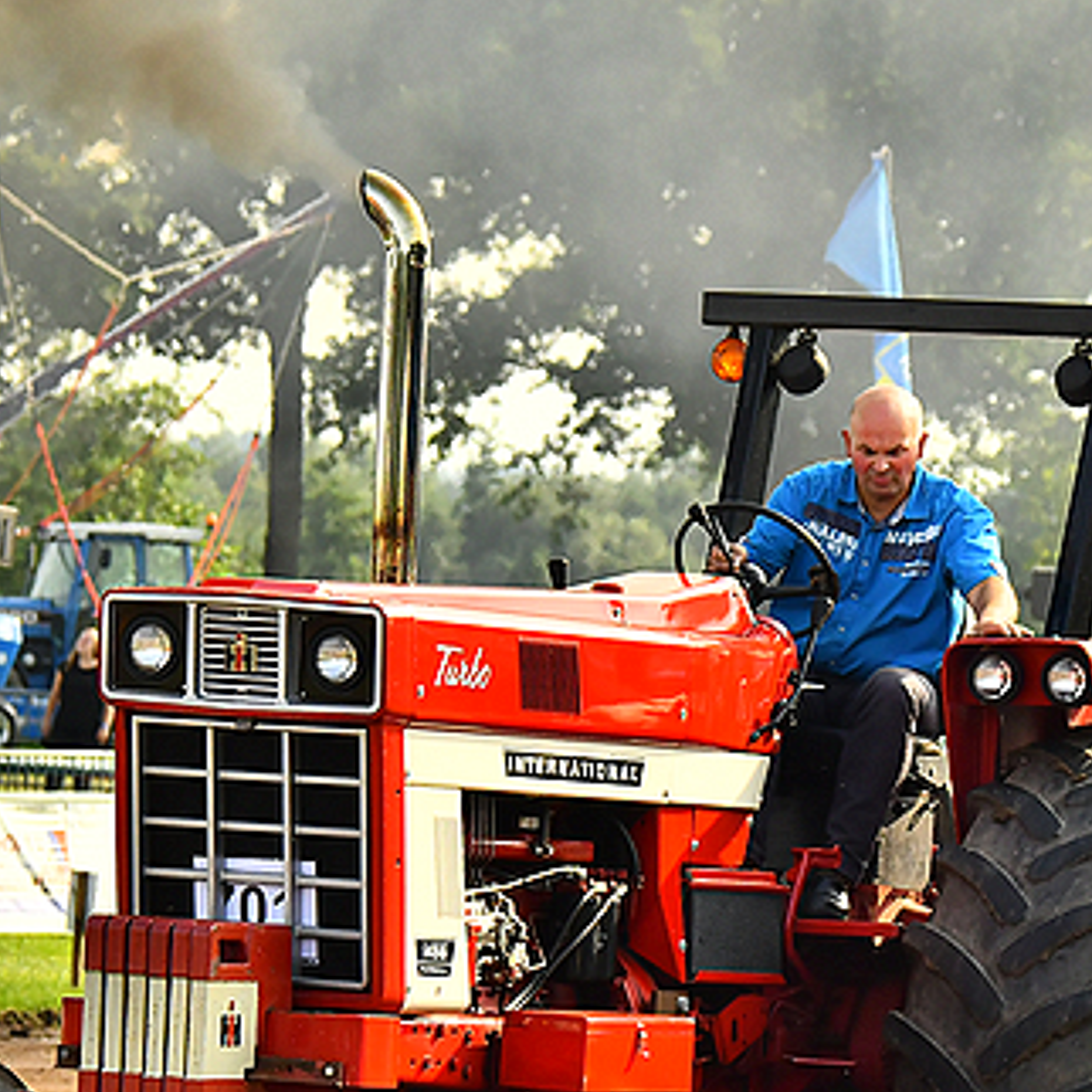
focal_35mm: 380
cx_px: 688
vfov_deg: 4.6
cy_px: 765
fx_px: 13562
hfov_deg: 4.6
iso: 500
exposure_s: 1/1600
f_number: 7.1
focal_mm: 120
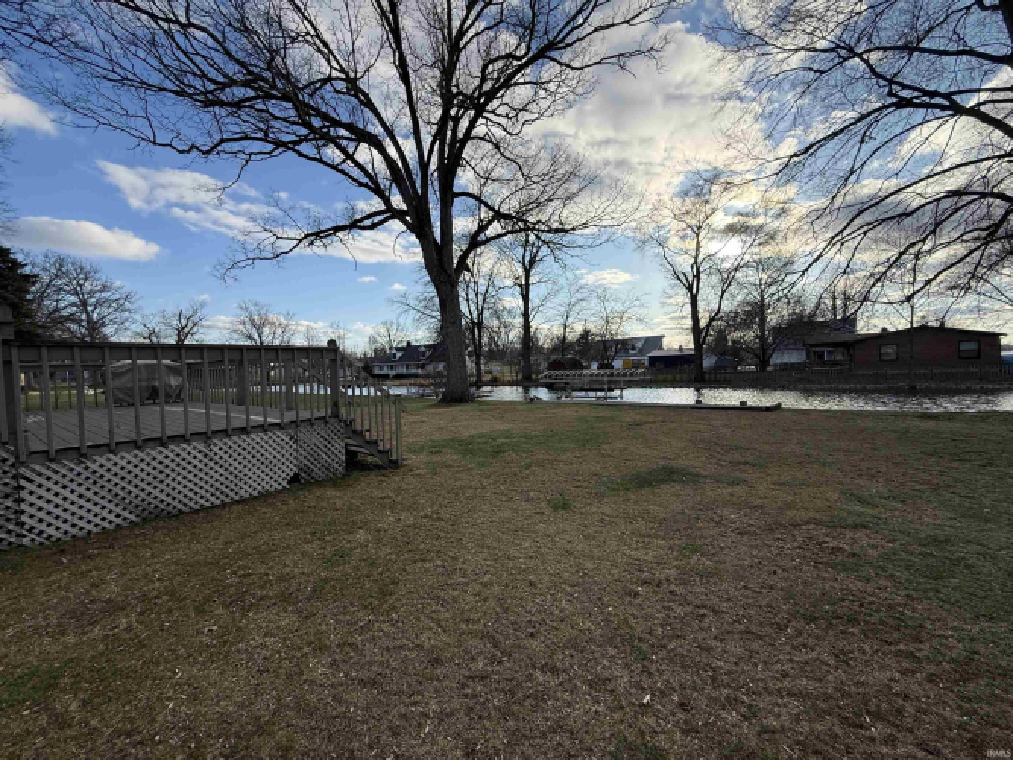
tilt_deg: -1.4
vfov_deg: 85.7
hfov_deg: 102.1
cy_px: 380
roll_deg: +1.9
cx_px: 506
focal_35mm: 14
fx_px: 410
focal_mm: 2.22
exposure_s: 1/2024
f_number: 2.2
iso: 64
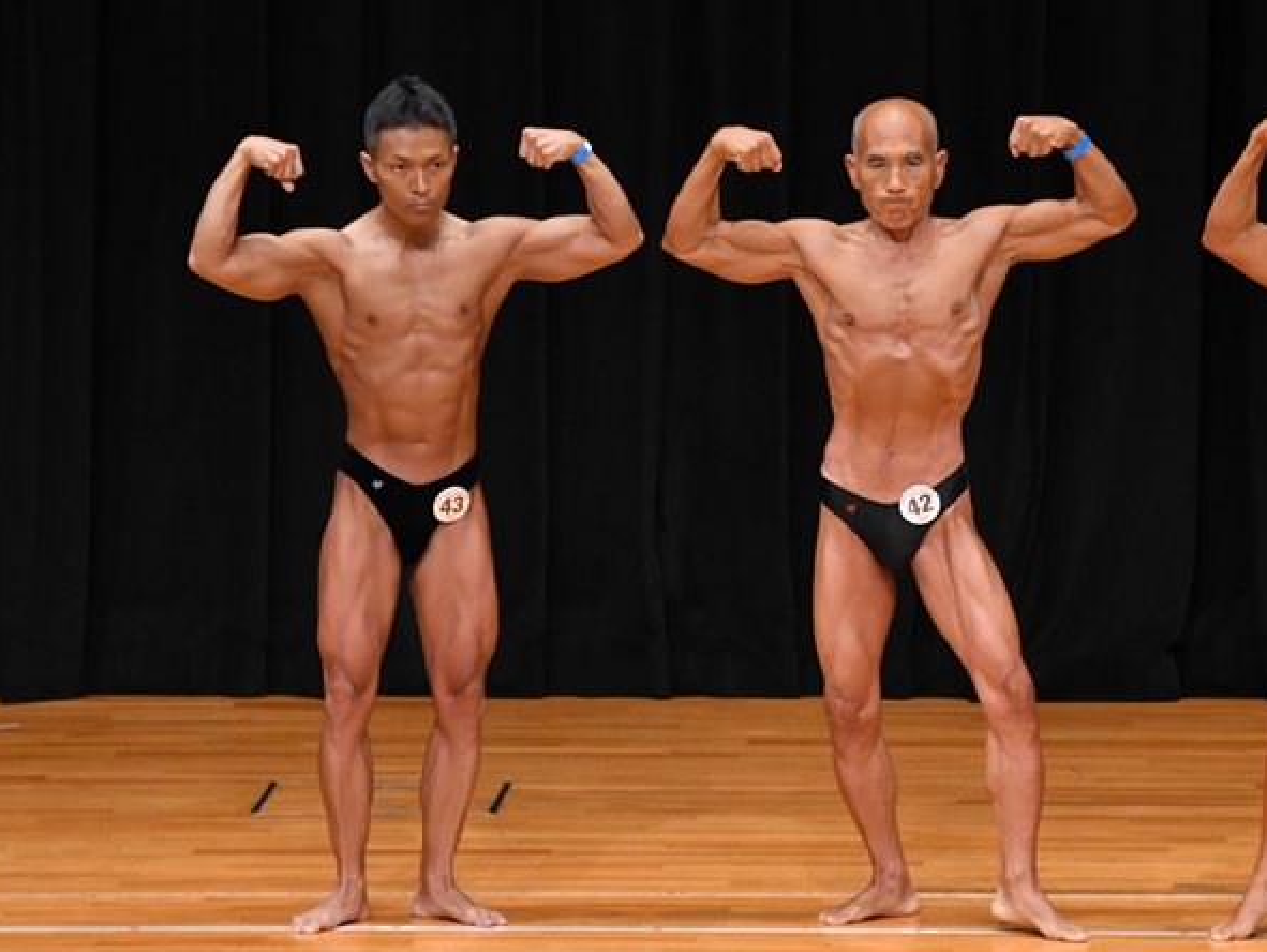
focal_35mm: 340
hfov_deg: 5.8
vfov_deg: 4.4
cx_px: 670
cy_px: 519
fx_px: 12452
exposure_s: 1/400
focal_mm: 180
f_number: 5.6
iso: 3200
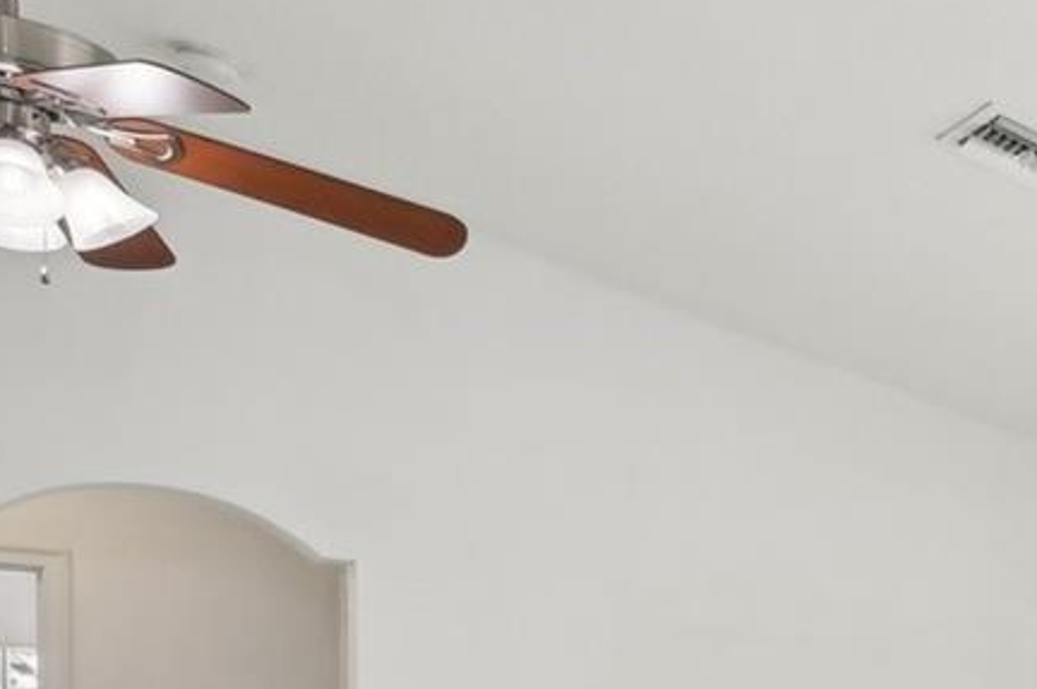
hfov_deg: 22.9
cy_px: 856
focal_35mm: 63
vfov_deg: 20.0
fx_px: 1813
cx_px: 1716
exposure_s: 1/400
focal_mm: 17
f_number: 8
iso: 400
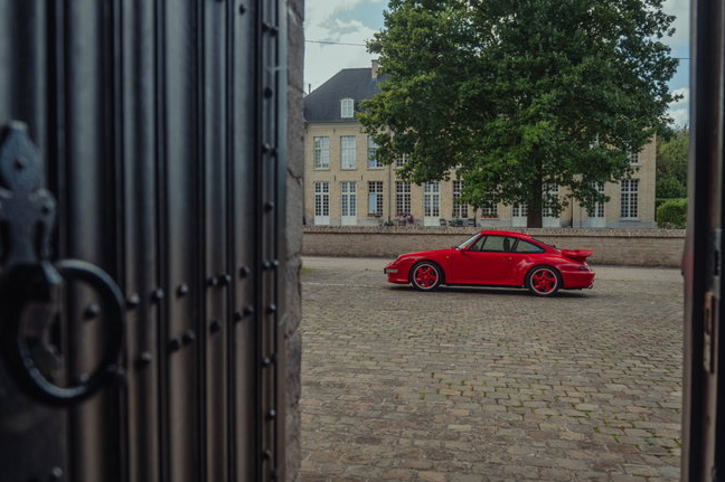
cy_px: 225
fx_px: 644
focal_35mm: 32
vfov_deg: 41.0
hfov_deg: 58.7
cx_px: 347
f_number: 3.5
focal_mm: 27
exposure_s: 1/160
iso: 100
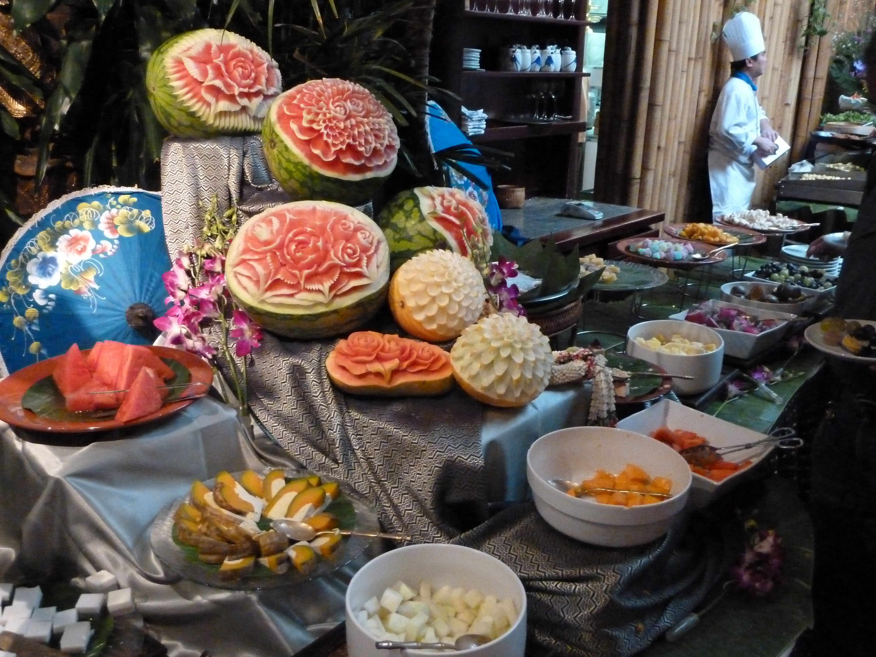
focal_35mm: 32
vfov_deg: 44.2
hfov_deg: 56.8
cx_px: 438
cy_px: 328
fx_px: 810
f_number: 3.5
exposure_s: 1/15
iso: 1250
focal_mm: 5.3
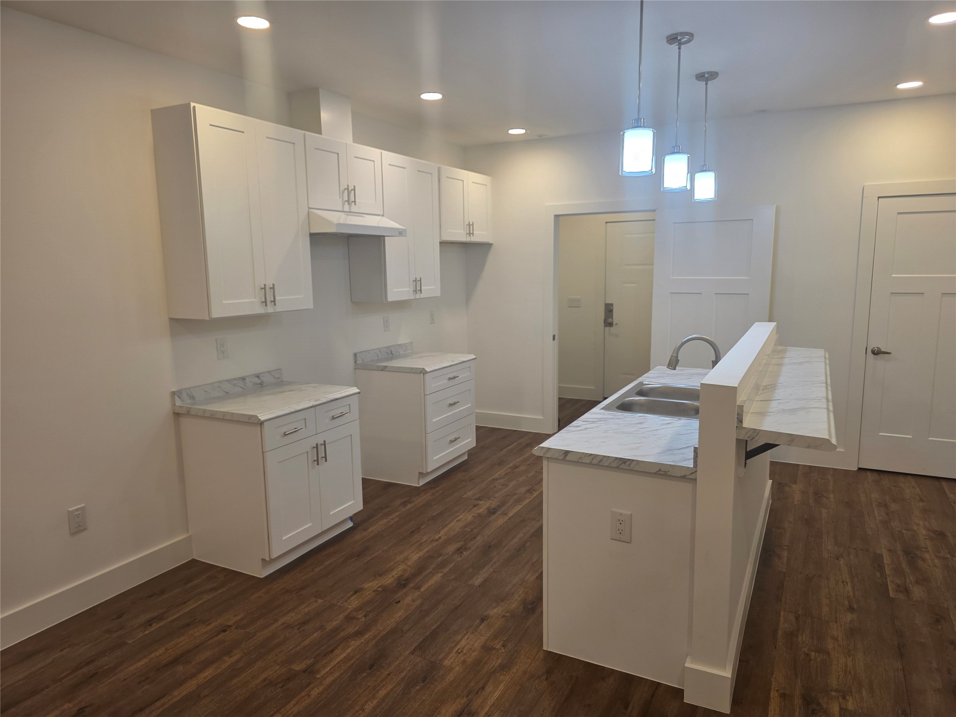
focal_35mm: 23
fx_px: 635
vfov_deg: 58.9
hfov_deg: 73.9
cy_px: 358
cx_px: 478
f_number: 1.7
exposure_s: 1/120
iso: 100
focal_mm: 6.3
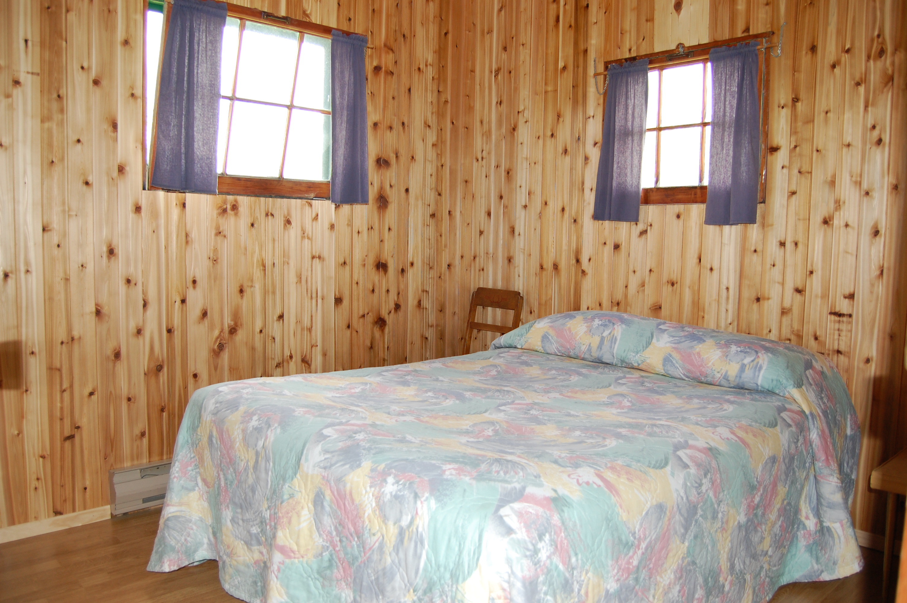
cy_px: 302
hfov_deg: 67.4
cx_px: 454
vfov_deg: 47.8
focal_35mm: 27
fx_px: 680
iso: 400
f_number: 3.5
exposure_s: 1/60
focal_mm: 18
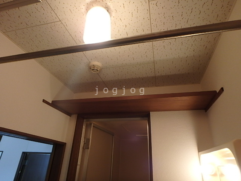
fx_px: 146
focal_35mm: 21
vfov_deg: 63.4
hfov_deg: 79.0
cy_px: 90
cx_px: 120
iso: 200
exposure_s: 1/60
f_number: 3.5
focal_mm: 3.7
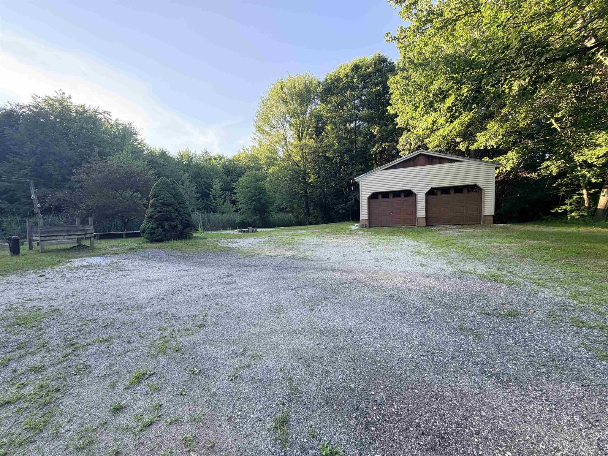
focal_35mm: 14
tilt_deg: -1.9
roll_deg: +2.8
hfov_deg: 102.1
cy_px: 228
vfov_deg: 85.7
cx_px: 304
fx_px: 246
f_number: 2.2
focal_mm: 2.22
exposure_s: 1/229
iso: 50
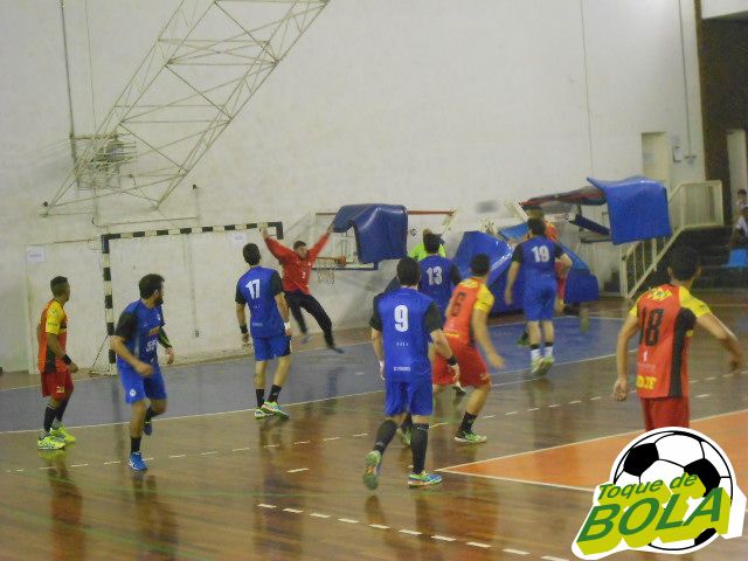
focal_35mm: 76
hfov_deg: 25.7
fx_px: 1642
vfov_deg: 19.4
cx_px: 374
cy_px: 280
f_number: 5.8
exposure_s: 1/50
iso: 800
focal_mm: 13.5
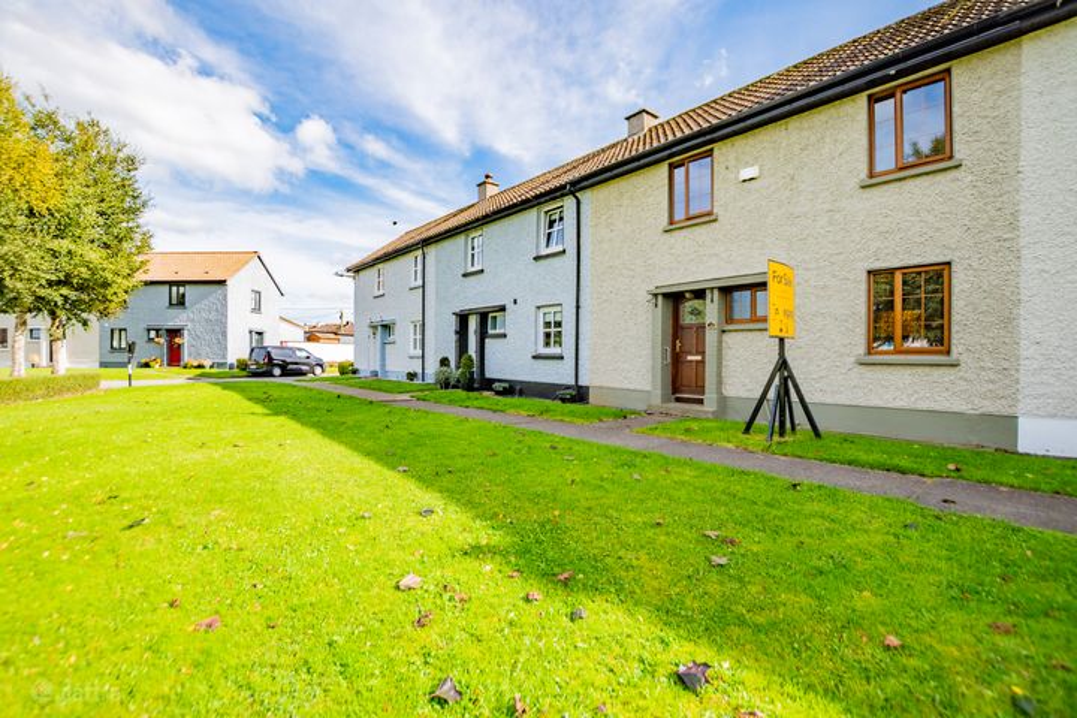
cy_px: 359
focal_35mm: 15
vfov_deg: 77.1
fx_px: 451
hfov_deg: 100.2
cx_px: 538
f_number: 4
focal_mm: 10
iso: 200
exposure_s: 1/2500
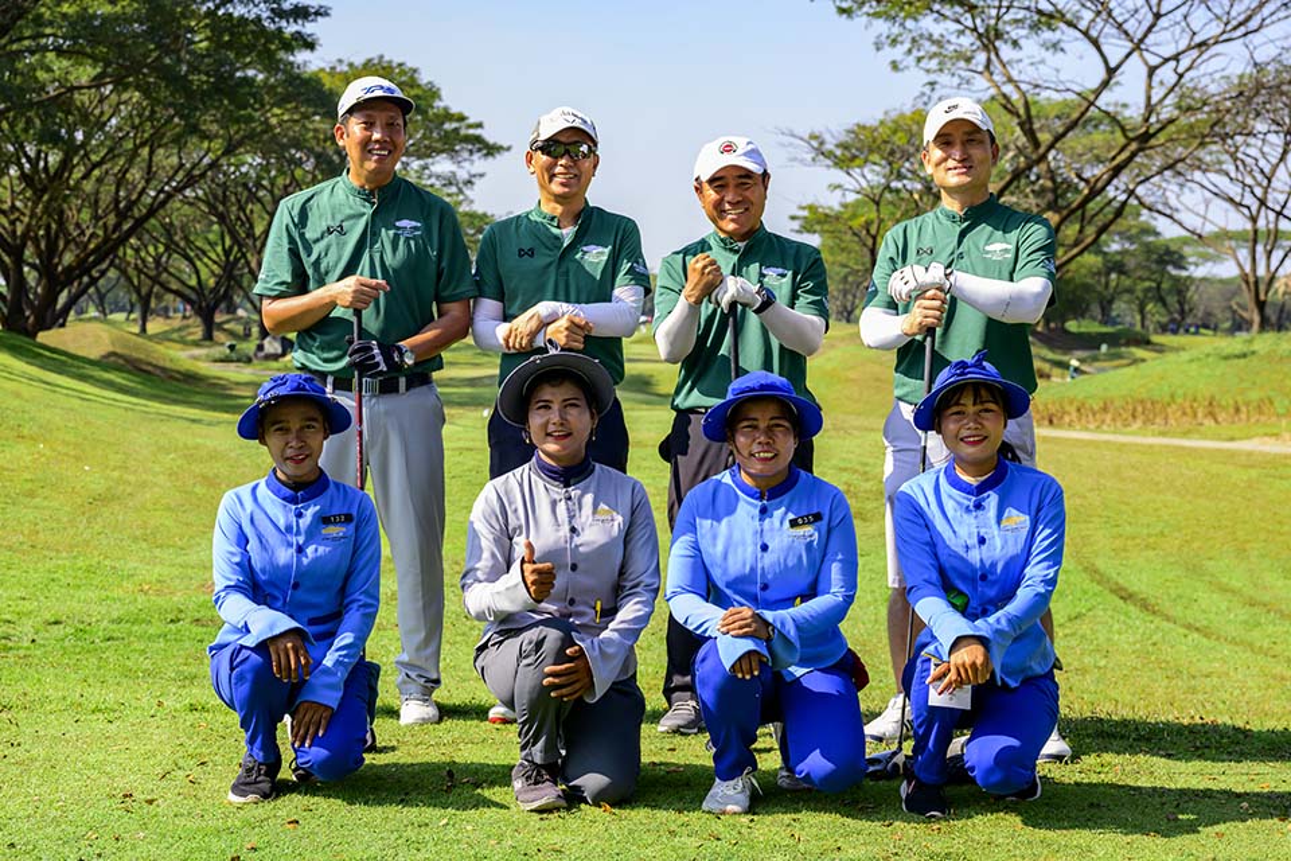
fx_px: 1721
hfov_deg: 41.1
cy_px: 430
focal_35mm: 48
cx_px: 646
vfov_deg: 28.1
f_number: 5
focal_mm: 48
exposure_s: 1/1600
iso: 1000
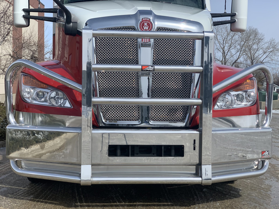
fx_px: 419
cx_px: 140
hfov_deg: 36.8
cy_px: 104
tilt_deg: -2.8
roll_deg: -1.2
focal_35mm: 52
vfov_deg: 28.0
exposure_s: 1/1916
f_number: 2.4
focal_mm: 6
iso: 16
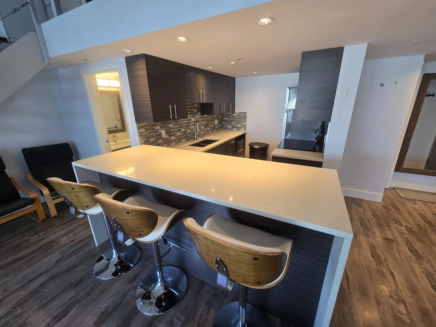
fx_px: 164
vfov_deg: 89.9
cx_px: 218
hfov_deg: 106.2
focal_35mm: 13
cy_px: 164
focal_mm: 2.2
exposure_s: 1/60
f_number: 2.2
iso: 125
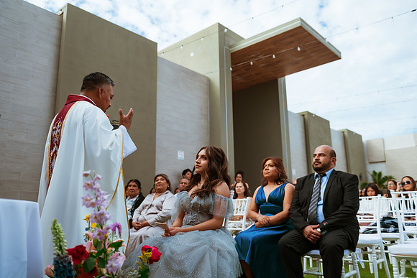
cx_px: 208
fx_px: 359
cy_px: 139
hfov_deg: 60.3
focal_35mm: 31
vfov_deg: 42.3
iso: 100
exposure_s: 1/1250
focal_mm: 31
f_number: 2.8
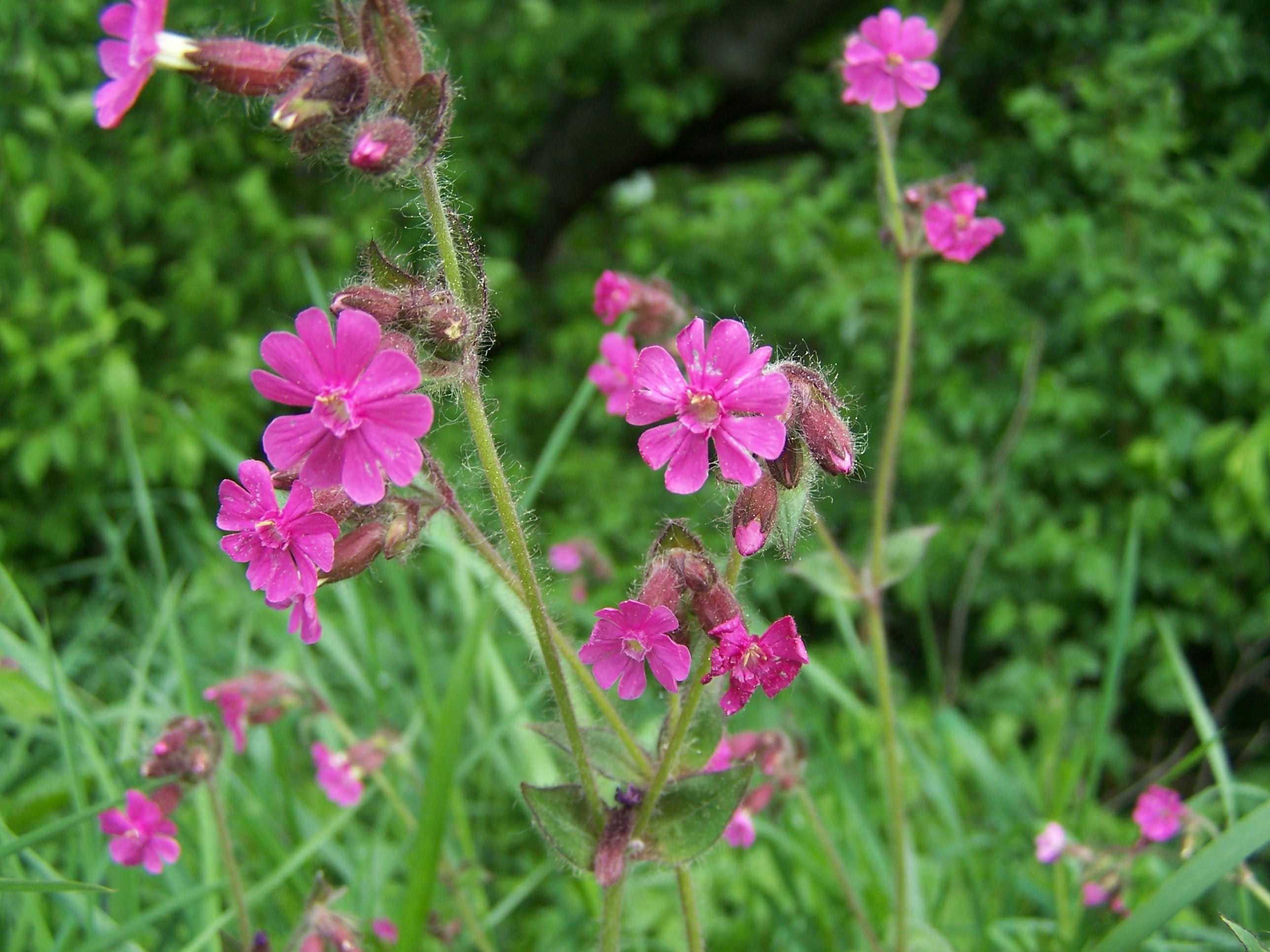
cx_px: 635
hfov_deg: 49.0
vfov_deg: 37.7
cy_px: 476
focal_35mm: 38
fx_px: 1394
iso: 80
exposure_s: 1/320
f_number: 2.8
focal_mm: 6.3
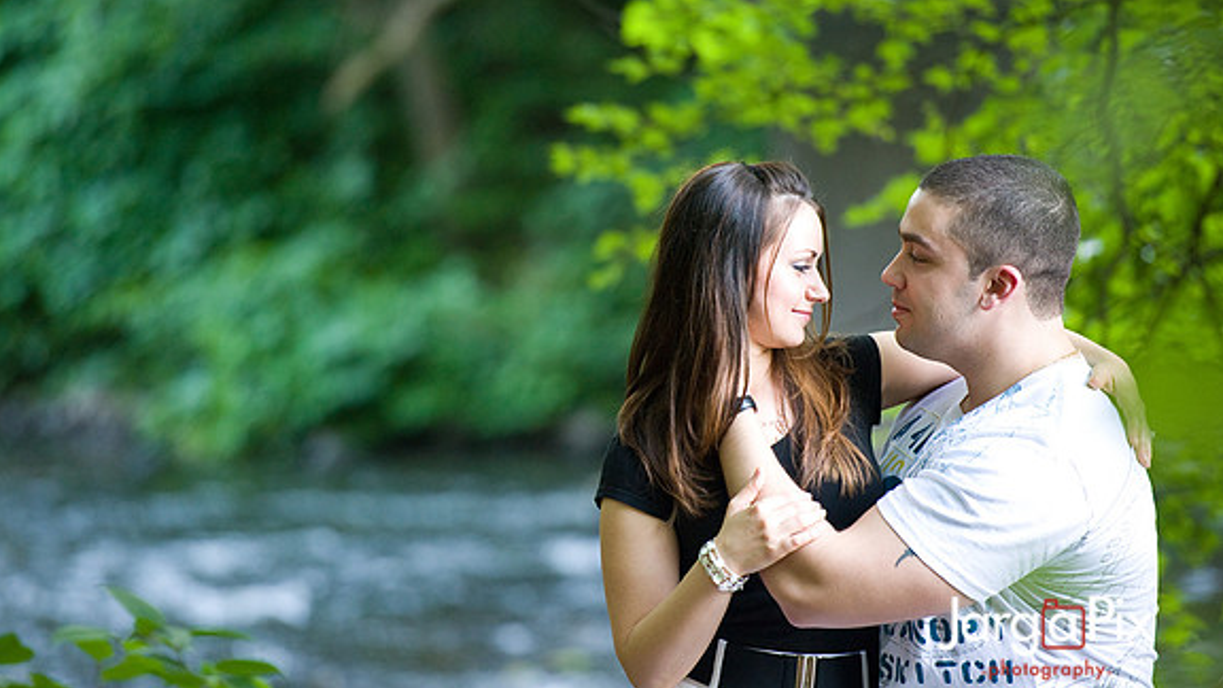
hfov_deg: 10.2
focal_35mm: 211
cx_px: 612
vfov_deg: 5.8
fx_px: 6843
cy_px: 299
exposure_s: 1/100
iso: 1600
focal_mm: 200
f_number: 3.2
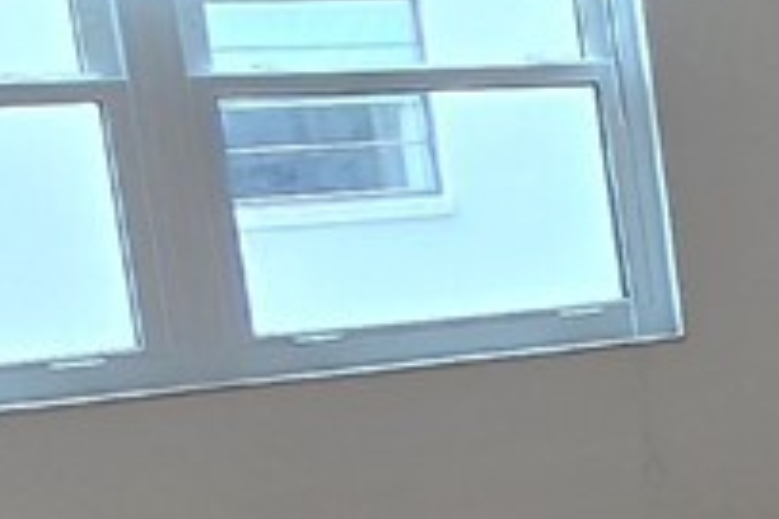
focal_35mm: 106
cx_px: 2196
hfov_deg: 12.0
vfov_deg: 12.9
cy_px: 401
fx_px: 2294
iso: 100
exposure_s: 1/60
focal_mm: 2.2
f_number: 2.2
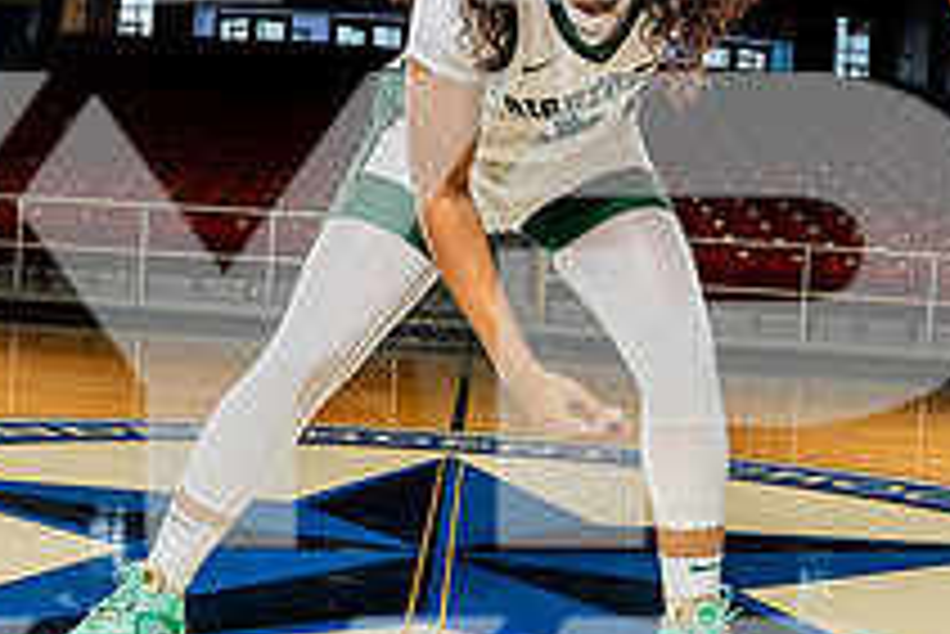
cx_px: 410
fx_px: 1452
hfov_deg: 36.2
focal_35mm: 55
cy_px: 313
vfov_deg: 24.7
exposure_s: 1/250
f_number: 5.6
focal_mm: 20
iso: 640
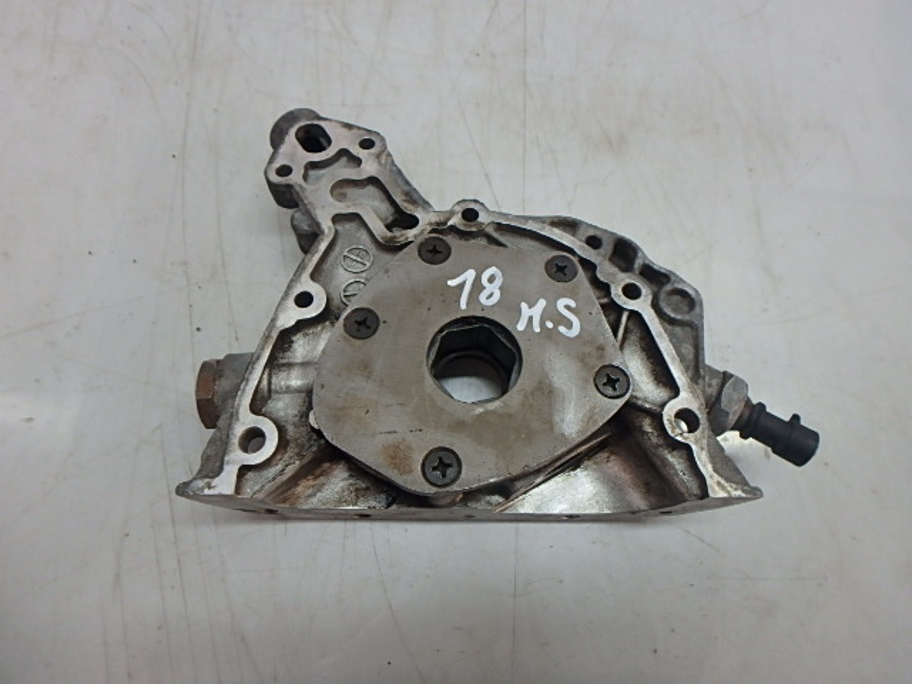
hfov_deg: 79.0
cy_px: 342
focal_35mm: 21
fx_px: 553
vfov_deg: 63.4
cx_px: 456
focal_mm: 3.7
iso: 200
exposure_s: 1/50
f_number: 3.5
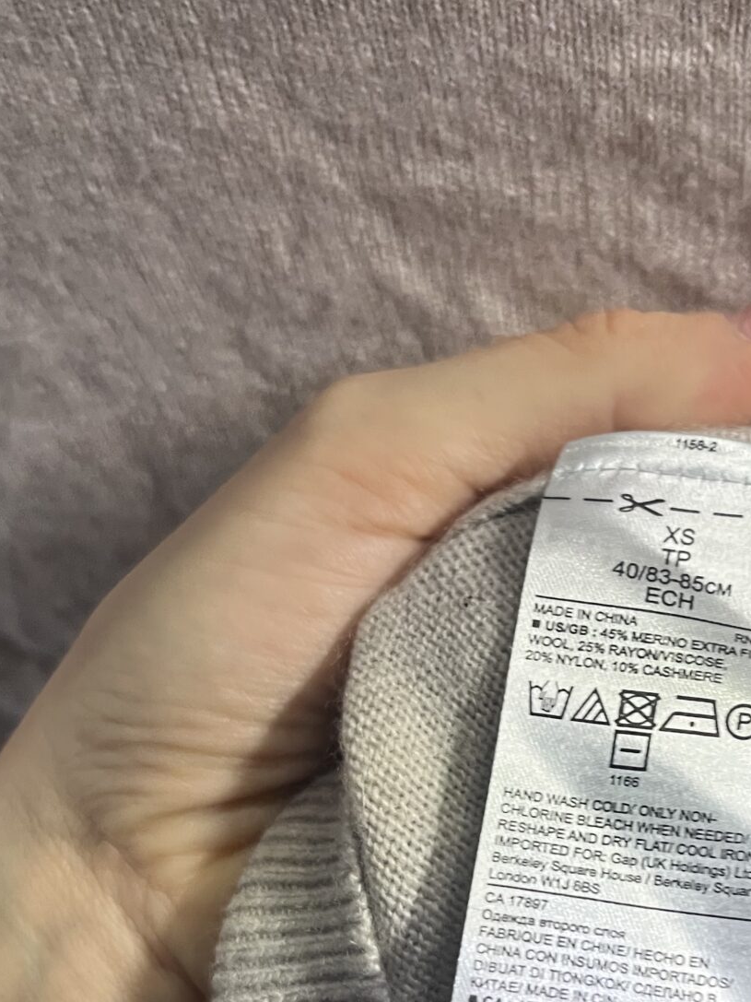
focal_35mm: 49
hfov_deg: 29.1
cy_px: 737
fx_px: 1418
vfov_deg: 38.0
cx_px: 584
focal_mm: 5.1
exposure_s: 1/60
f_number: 1.6
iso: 160
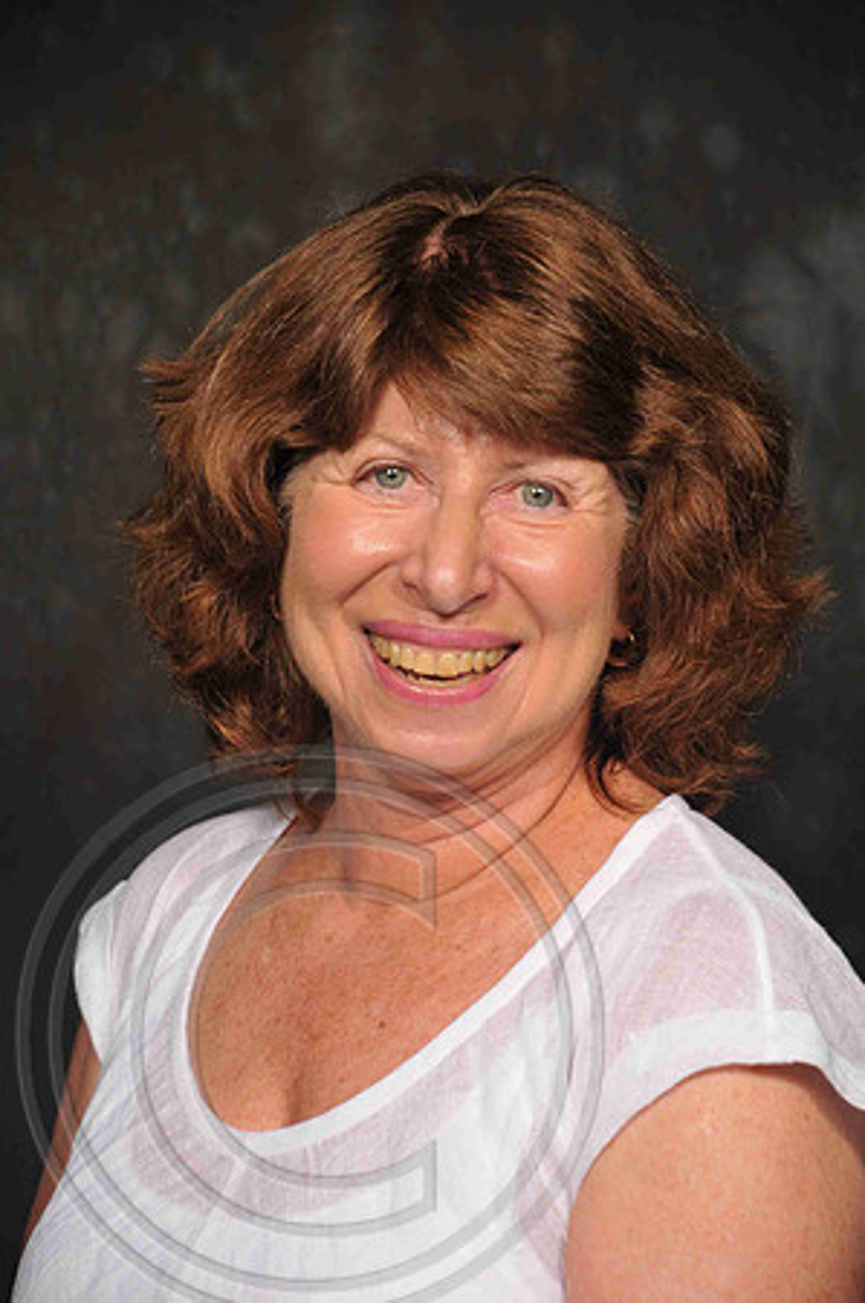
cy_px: 652
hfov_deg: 8.7
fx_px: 5689
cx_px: 432
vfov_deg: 13.1
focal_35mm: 158
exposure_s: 1/125
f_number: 5.6
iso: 200
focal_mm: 105
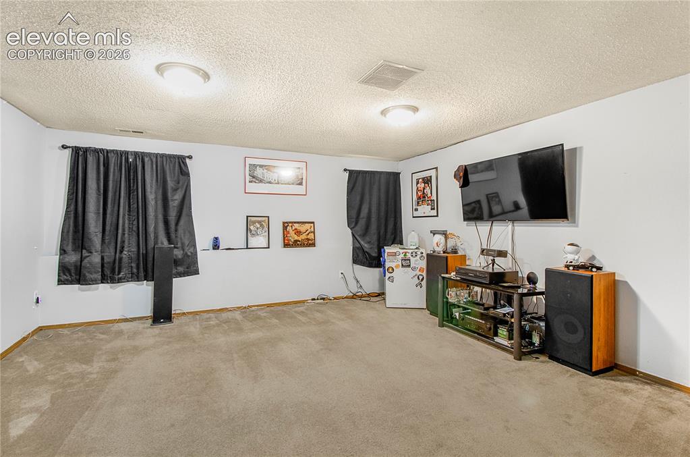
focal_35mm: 15
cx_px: 345
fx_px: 287
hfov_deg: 100.5
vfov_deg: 77.0
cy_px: 228
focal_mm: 10
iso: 320
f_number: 13
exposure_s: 1
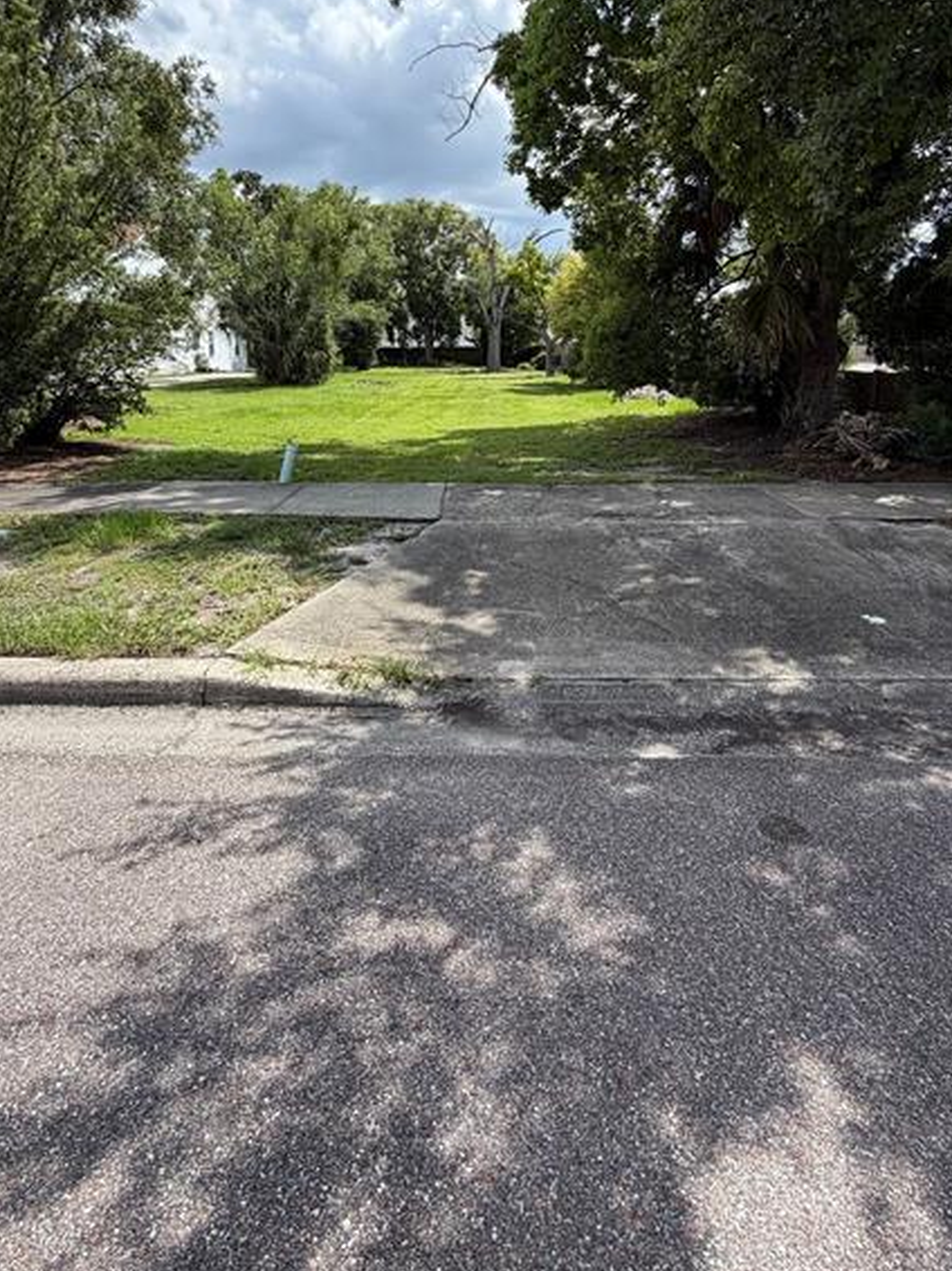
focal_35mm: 19
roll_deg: +0.6
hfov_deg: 68.6
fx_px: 697
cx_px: 460
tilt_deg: -10.1
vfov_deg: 83.4
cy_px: 492
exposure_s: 1/770
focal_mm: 2.22
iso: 32
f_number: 2.2
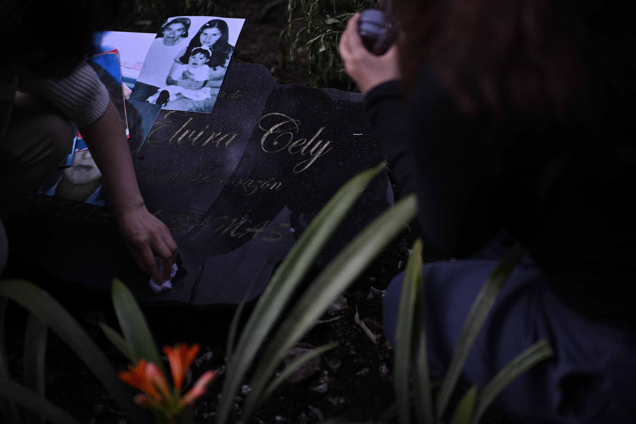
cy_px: 212
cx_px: 318
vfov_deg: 27.0
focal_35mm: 50
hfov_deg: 39.6
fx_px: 883
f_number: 1.8
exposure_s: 1/500
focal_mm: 50
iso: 100
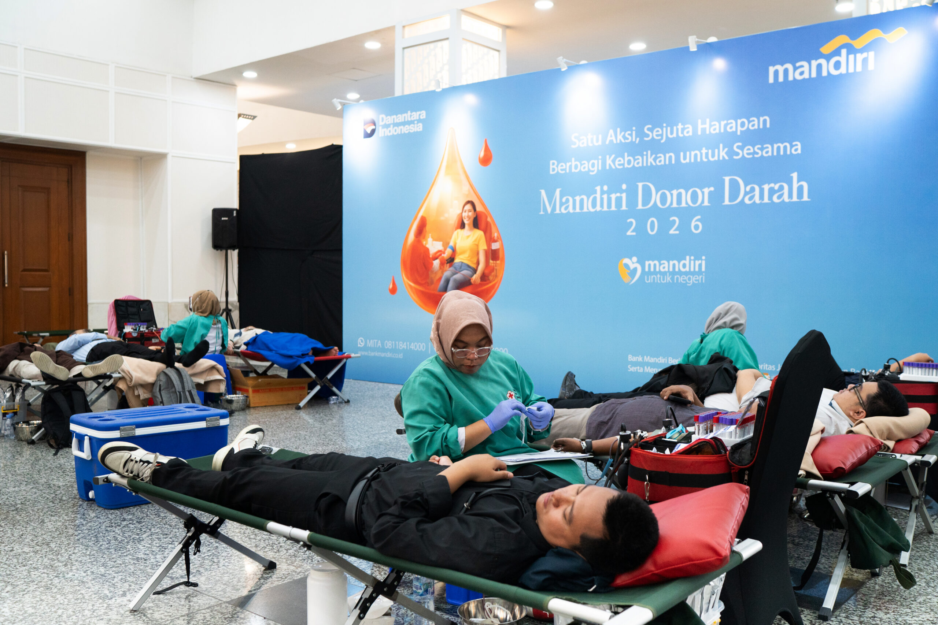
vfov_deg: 37.9
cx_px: 469
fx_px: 912
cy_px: 312
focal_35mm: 35
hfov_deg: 54.4
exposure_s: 1/100
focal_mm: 35
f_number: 4
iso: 2000
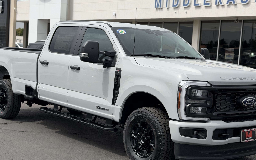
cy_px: 79
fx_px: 433
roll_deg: -3.9
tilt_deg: -5.3
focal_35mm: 62
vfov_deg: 21.0
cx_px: 135
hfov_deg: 33.0
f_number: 1.78
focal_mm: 6.76
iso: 64
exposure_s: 1/6024
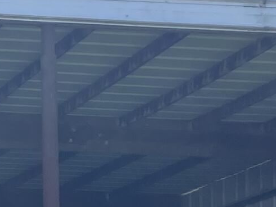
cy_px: 448
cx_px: -343
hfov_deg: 10.3
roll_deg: +2.1
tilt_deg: +0.9
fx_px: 1363
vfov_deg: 8.2
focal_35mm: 171
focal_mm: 3.99
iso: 32
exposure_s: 1/558
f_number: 1.8
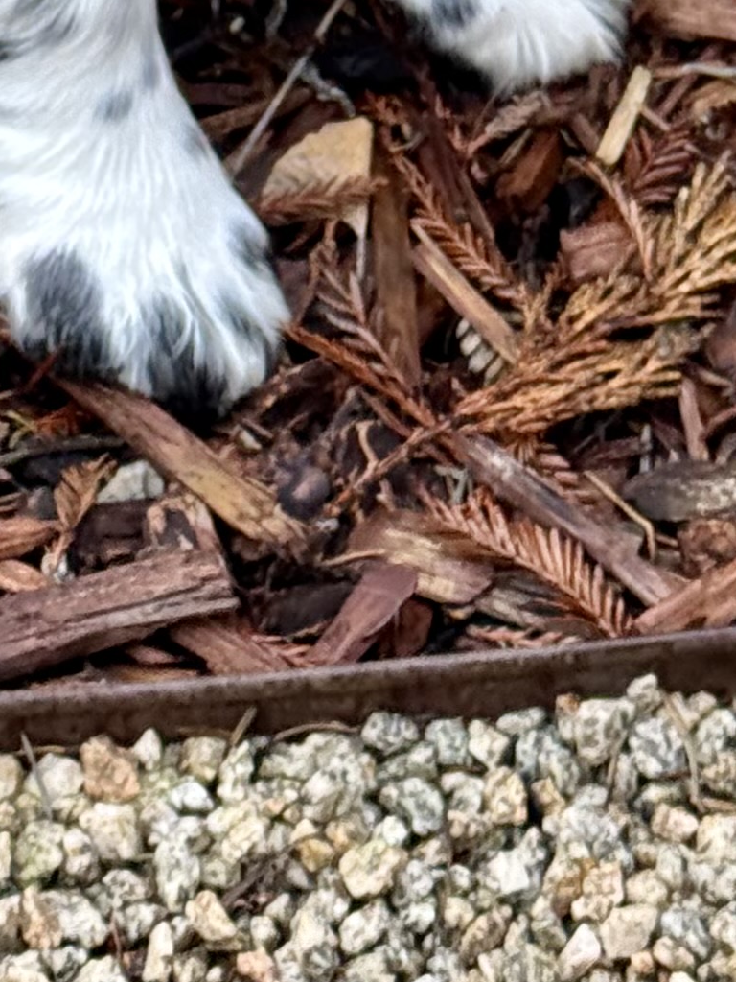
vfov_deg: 10.1
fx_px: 5358
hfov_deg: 7.9
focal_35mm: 189
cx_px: 218
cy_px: -553
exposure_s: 1/121
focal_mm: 6.76
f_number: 1.78
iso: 80
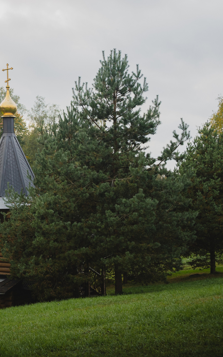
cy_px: 175
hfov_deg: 21.8
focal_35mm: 58
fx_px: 564
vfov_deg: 35.1
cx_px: 15
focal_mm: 24.4
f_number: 3.2
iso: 320
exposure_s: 1/320
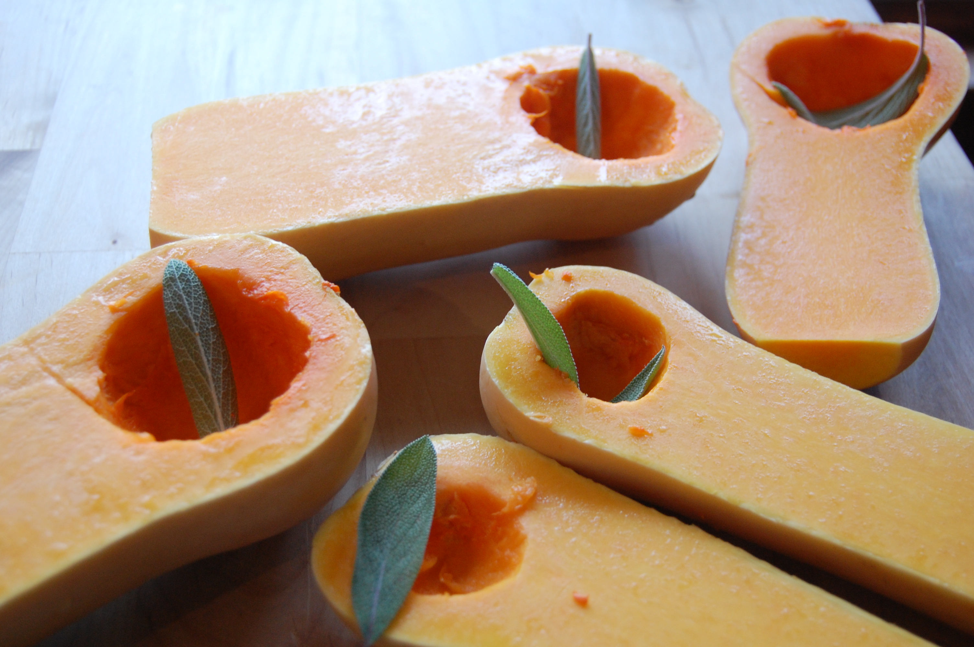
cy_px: 324
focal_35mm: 46
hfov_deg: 42.4
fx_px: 1257
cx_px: 487
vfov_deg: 28.9
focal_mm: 31
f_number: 4.5
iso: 800
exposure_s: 1/30
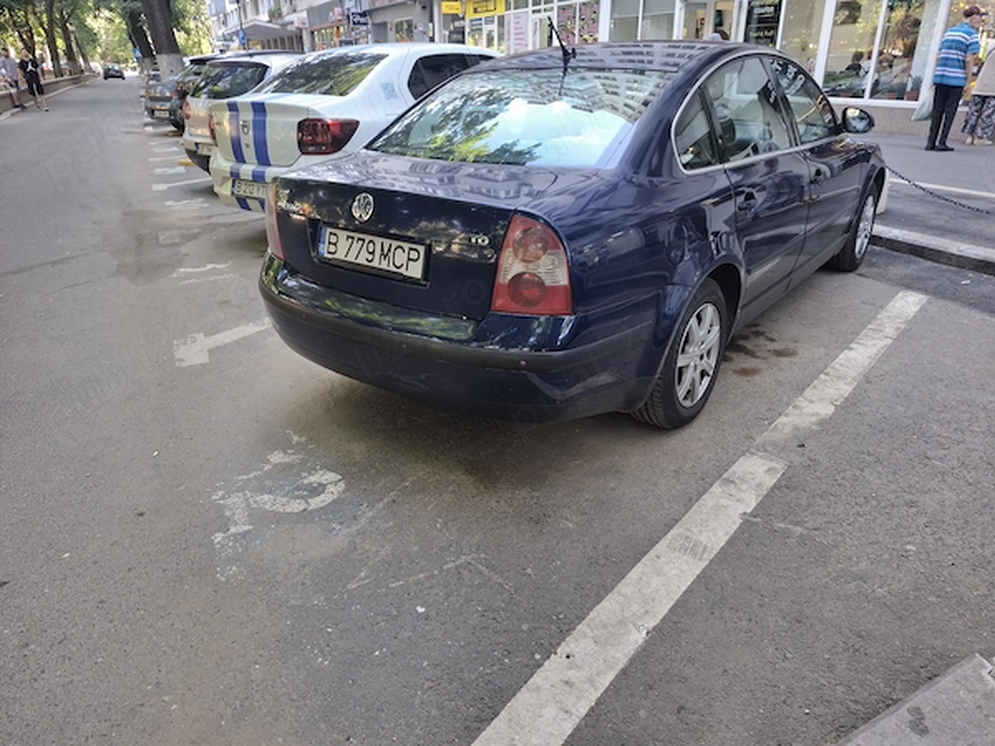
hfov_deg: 73.9
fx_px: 661
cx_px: 498
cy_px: 373
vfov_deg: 58.9
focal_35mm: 23
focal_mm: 5.54
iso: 80
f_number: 1.8
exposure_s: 1/100
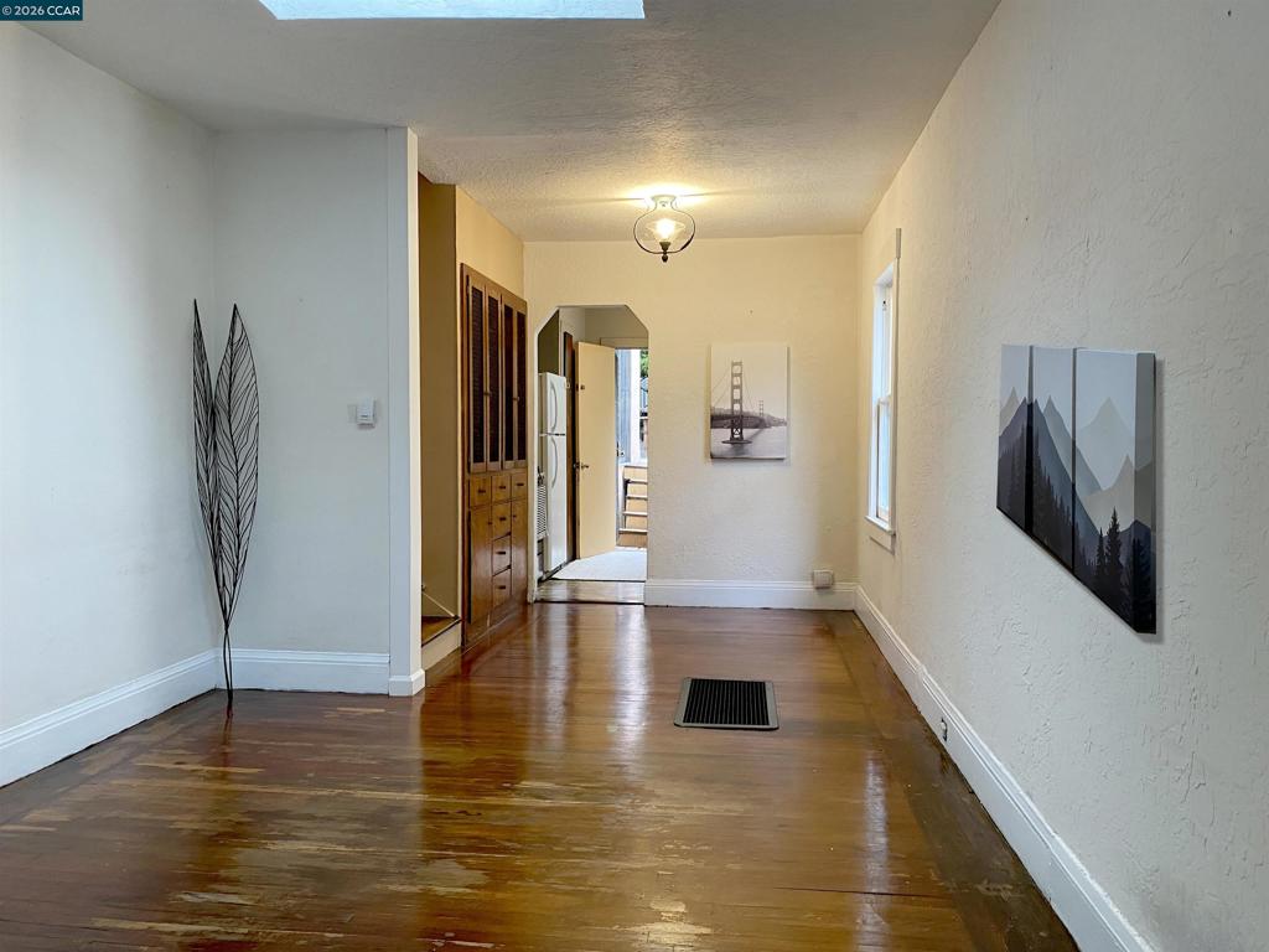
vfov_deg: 53.1
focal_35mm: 26
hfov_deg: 67.3
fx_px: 953
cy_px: 476
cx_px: 634
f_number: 1.8
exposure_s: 1/60
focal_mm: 4.25
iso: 125
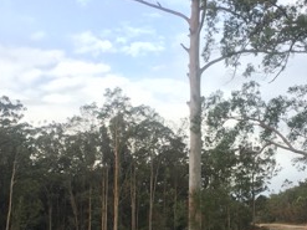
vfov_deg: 23.6
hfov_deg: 31.7
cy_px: 190
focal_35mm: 61
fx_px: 541
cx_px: 175
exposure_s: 1/262
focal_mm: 4.15
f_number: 2.2
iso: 32
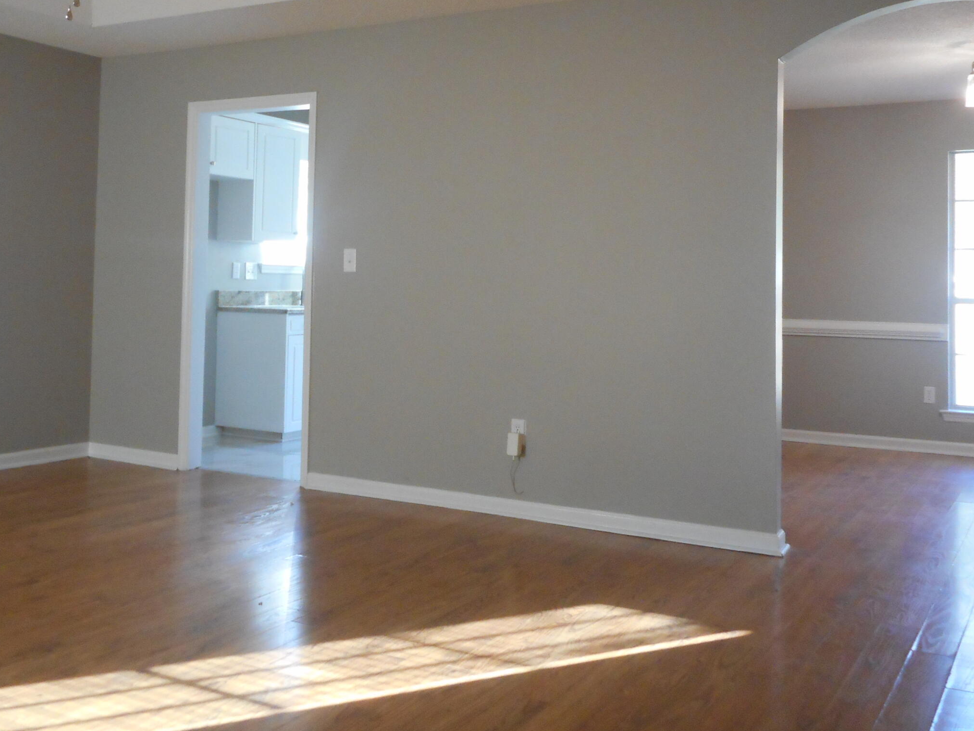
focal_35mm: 37
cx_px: 444
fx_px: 1041
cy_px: 231
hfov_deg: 50.1
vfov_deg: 38.1
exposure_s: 1/30
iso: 400
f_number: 3.7
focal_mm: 4.5
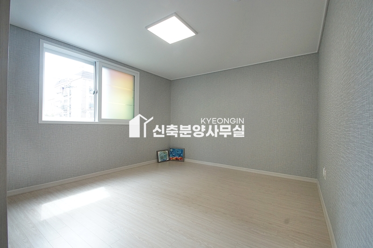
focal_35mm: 16
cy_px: 124
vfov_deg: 72.0
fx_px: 171
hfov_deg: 95.0
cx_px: 186
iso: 800
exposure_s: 1/40
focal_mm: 11
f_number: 9
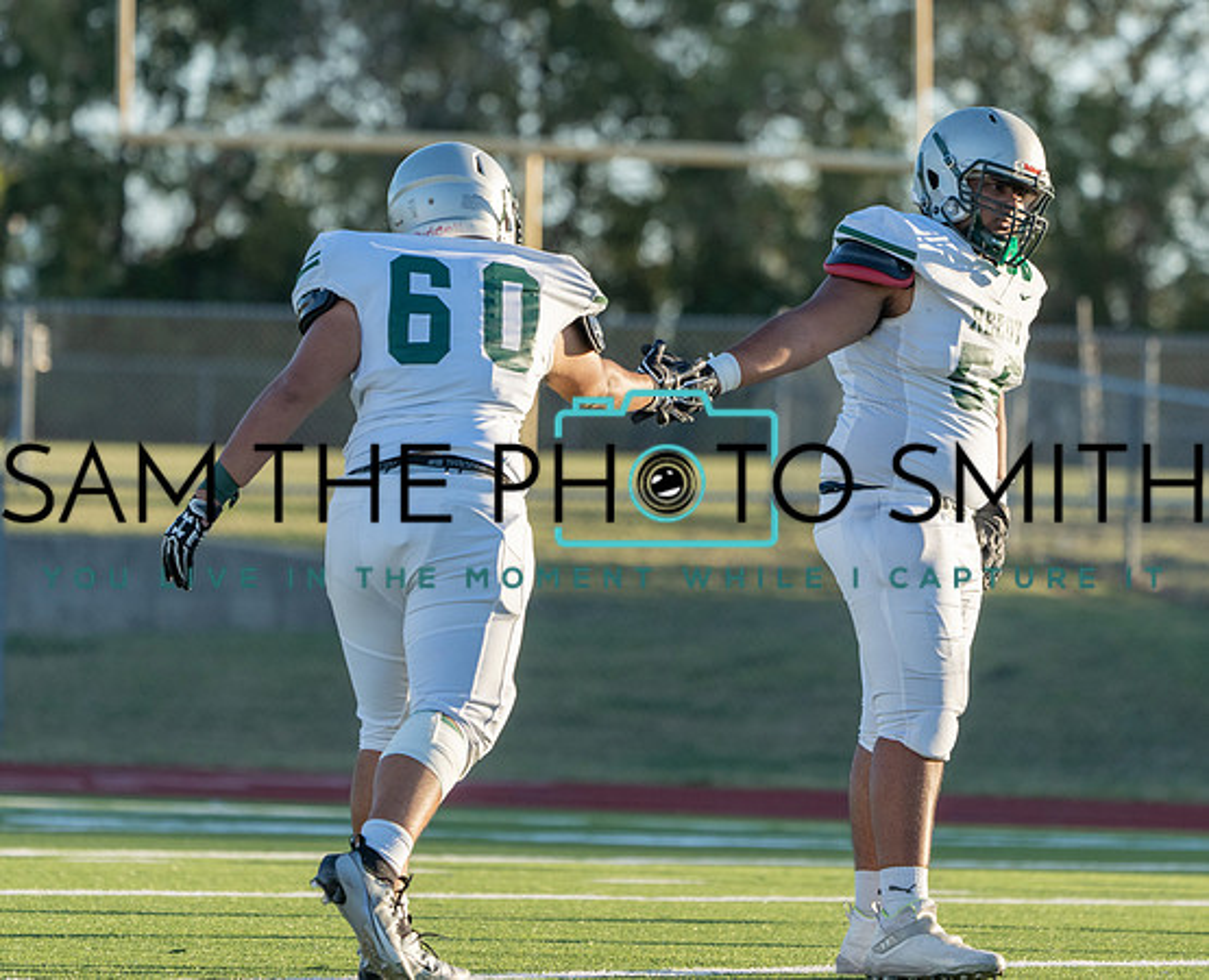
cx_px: 643
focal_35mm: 362
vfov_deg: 4.3
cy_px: 410
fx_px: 13029
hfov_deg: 5.3
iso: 500
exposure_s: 1/1250
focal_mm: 274
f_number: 5.6
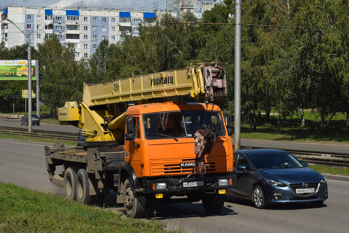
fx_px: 800
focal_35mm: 82
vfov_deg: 16.6
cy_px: 116
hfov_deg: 24.6
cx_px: 174
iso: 200
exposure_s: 1/1000
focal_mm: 55
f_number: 8
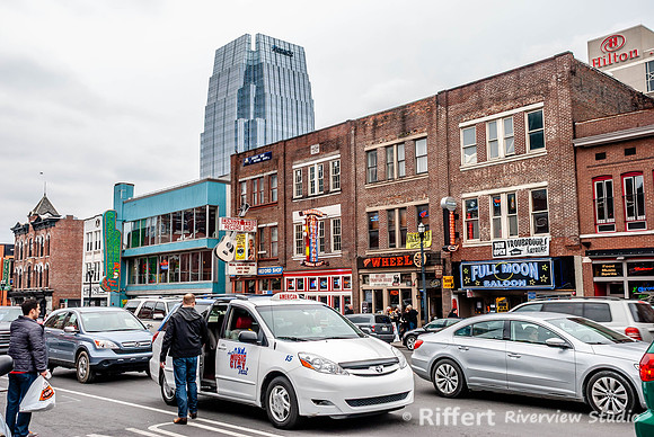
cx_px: 327
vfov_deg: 37.0
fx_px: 655
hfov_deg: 53.1
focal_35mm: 36
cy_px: 218
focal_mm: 24
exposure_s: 1/100
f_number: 5
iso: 100
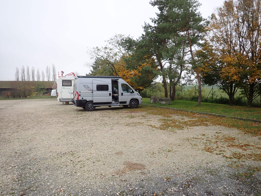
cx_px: 130
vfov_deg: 54.9
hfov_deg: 69.4
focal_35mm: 25
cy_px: 98
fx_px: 188
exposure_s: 1/100
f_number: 2
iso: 100
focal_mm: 4.5
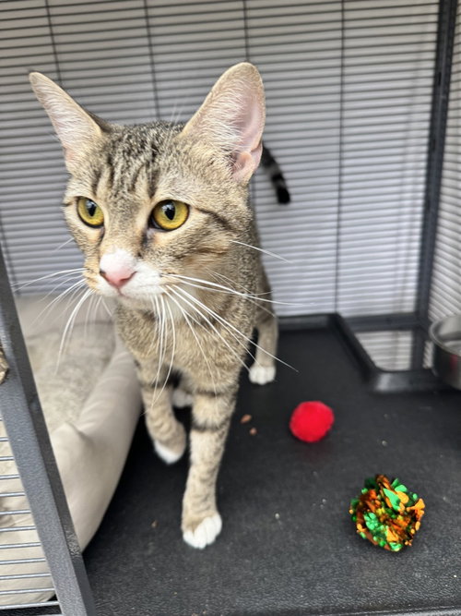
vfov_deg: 71.6
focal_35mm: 24
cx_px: 230
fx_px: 426
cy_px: 308
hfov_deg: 56.8
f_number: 1.78
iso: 200
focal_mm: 6.76
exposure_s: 1/80
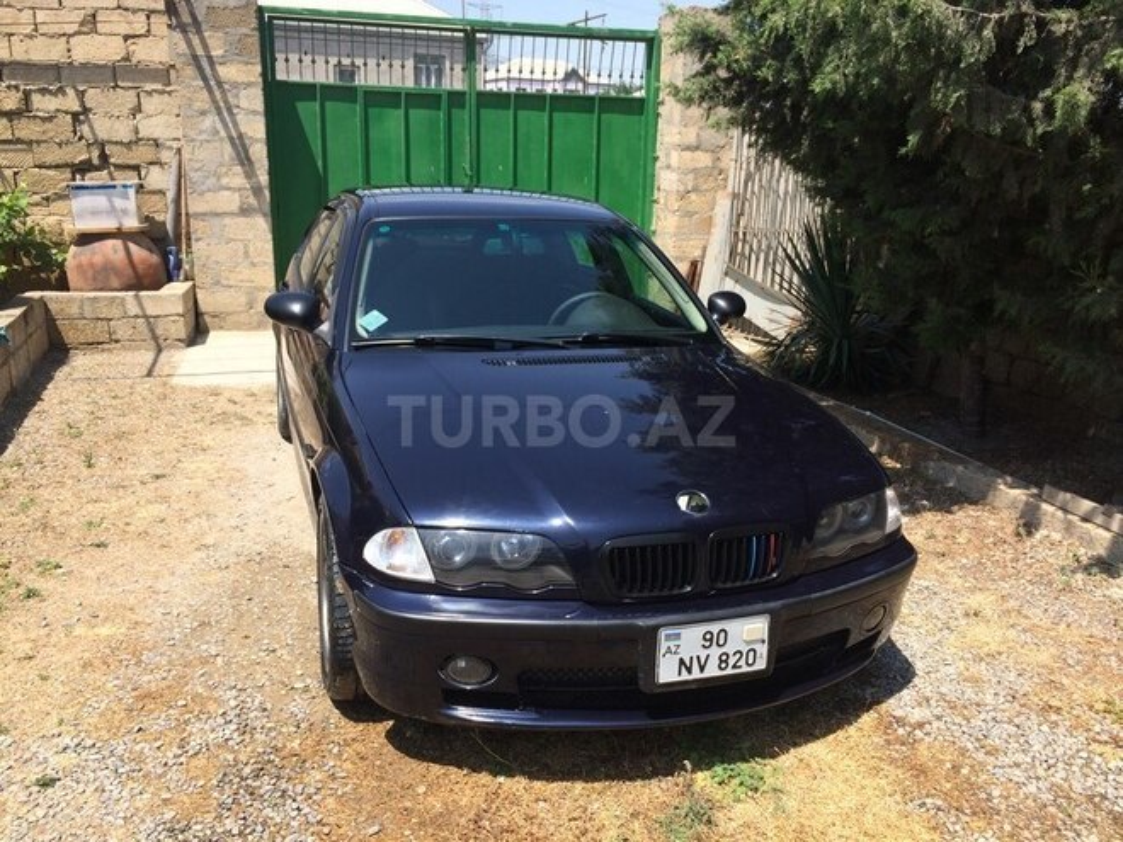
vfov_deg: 48.2
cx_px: 562
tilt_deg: -16.3
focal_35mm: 29
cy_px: 421
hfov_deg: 61.7
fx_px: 941
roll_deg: -0.7
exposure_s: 1/1466
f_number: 2.2
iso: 32
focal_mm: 4.15
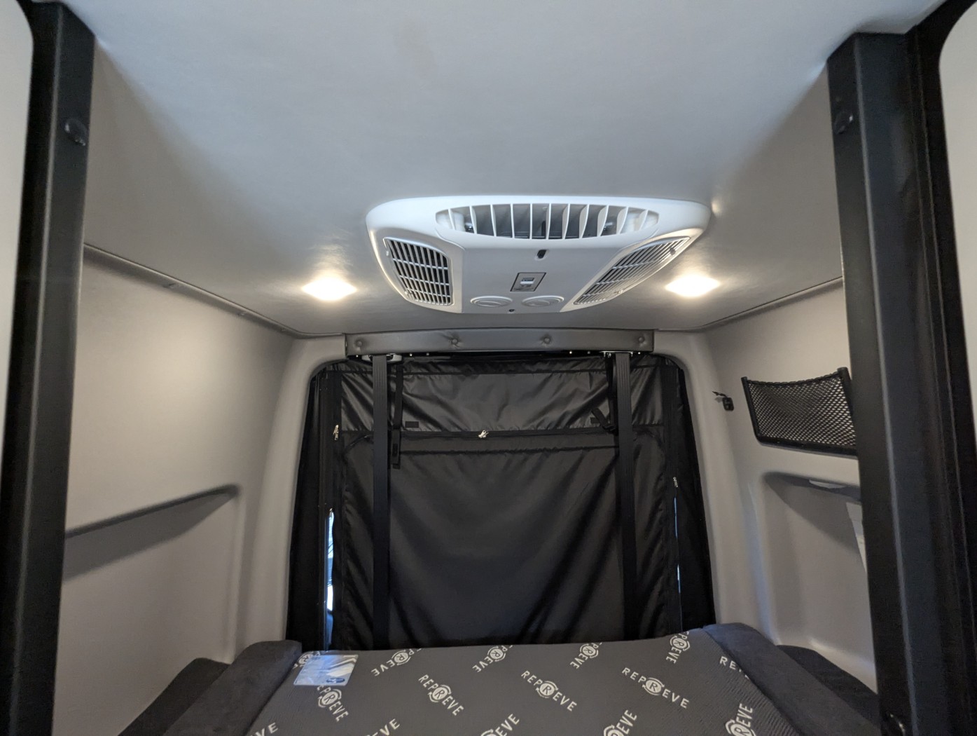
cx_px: 488
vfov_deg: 78.2
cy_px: 368
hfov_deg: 94.4
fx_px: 452
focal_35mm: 16
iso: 309
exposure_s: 1/48.2
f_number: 2.2
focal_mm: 2.35
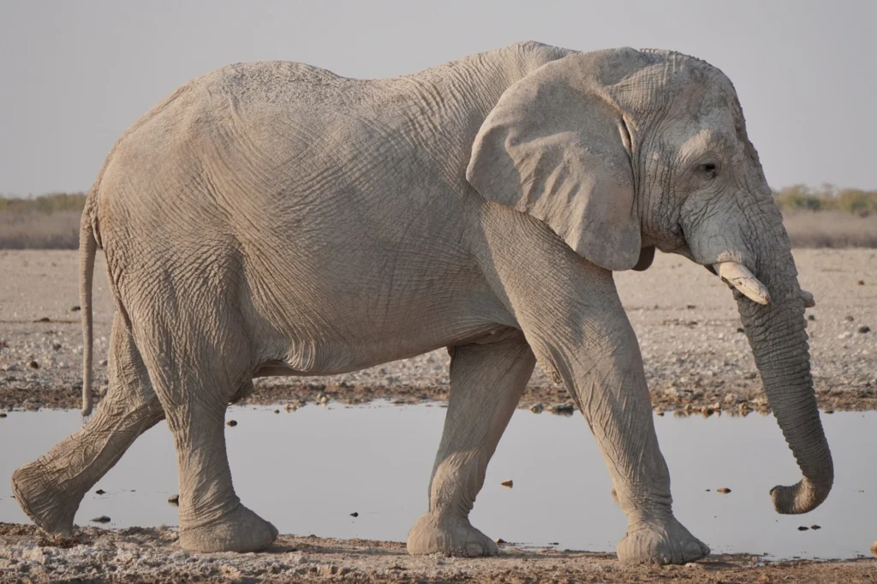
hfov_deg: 6.9
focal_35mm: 300
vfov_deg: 4.6
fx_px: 7306
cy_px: 292
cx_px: 438
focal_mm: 200
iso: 640
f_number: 5.6
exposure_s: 1/2000
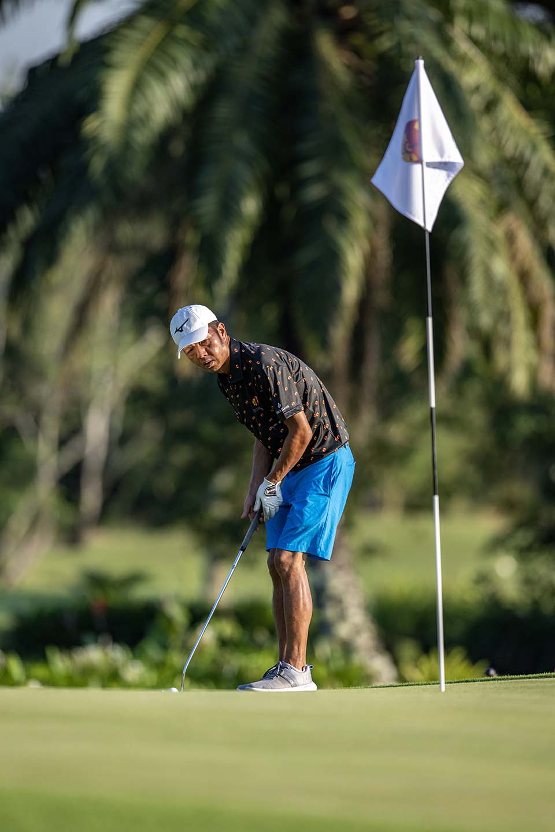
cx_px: 278
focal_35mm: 400
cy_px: 416
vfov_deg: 5.2
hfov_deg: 3.4
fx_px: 9249
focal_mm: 400
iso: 560
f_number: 4.5
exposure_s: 1/2000
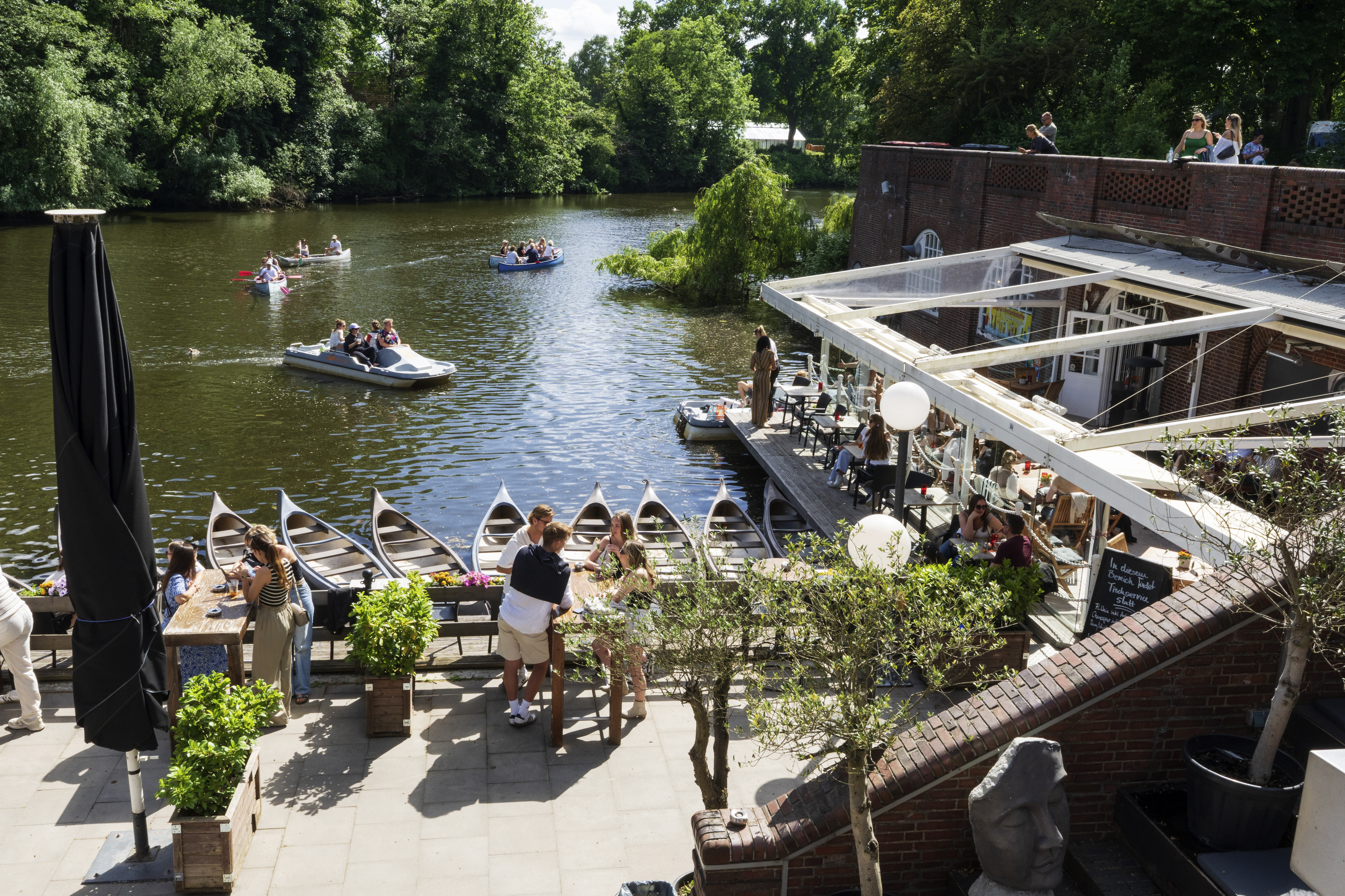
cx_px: 672
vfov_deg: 43.0
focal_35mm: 30
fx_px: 1139
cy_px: 448
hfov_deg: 61.1
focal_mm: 30.5
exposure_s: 1/125
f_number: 22
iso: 800
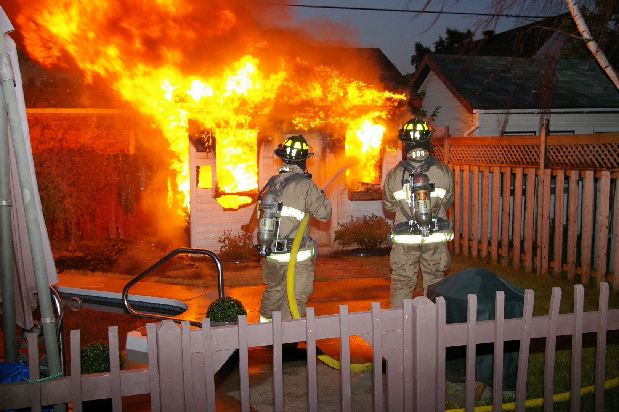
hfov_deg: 53.2
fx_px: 618
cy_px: 206
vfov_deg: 36.8
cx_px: 310
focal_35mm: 36
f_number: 5.6
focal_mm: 24
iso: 800
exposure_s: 1/90
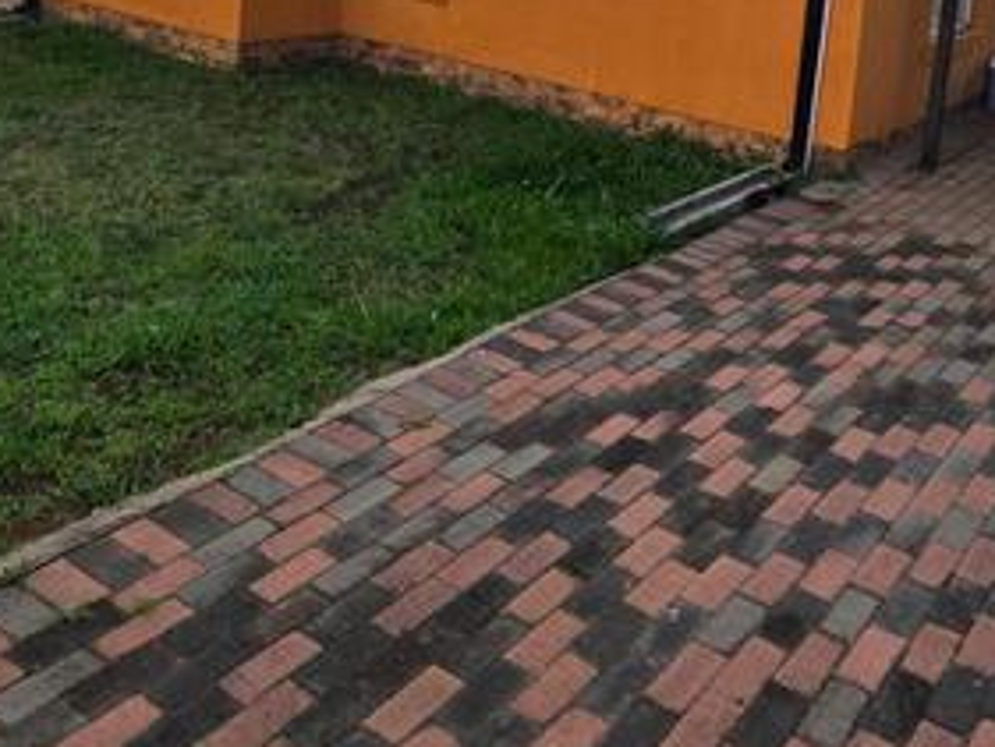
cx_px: 715
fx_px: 1064
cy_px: -32
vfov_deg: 34.5
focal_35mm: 37
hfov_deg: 48.6
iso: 40
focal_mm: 2.2
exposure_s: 1/1090
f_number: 1.9
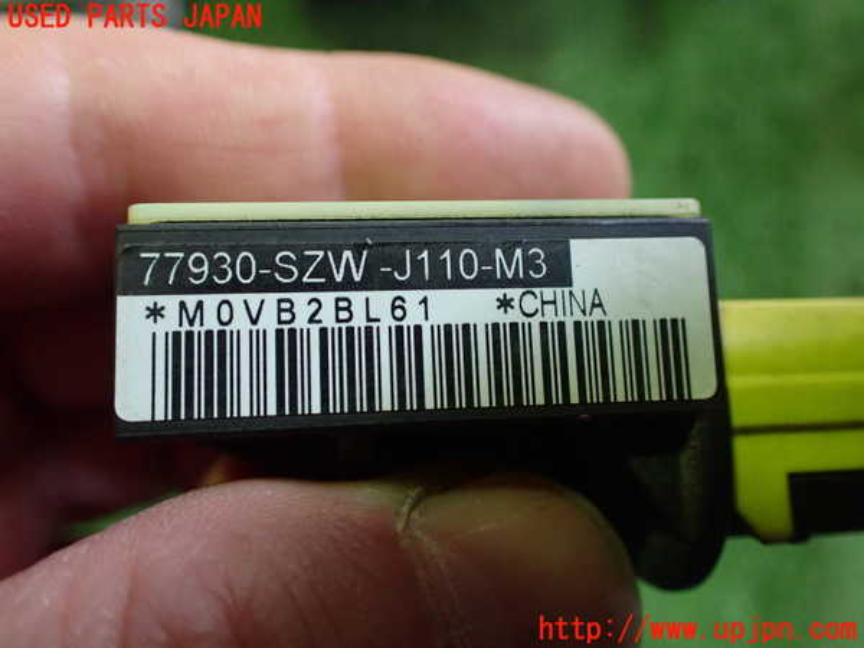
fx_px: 749
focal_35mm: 30
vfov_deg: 46.8
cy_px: 324
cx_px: 432
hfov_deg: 60.0
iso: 800
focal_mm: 5.4
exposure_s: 1/125
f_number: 2.3
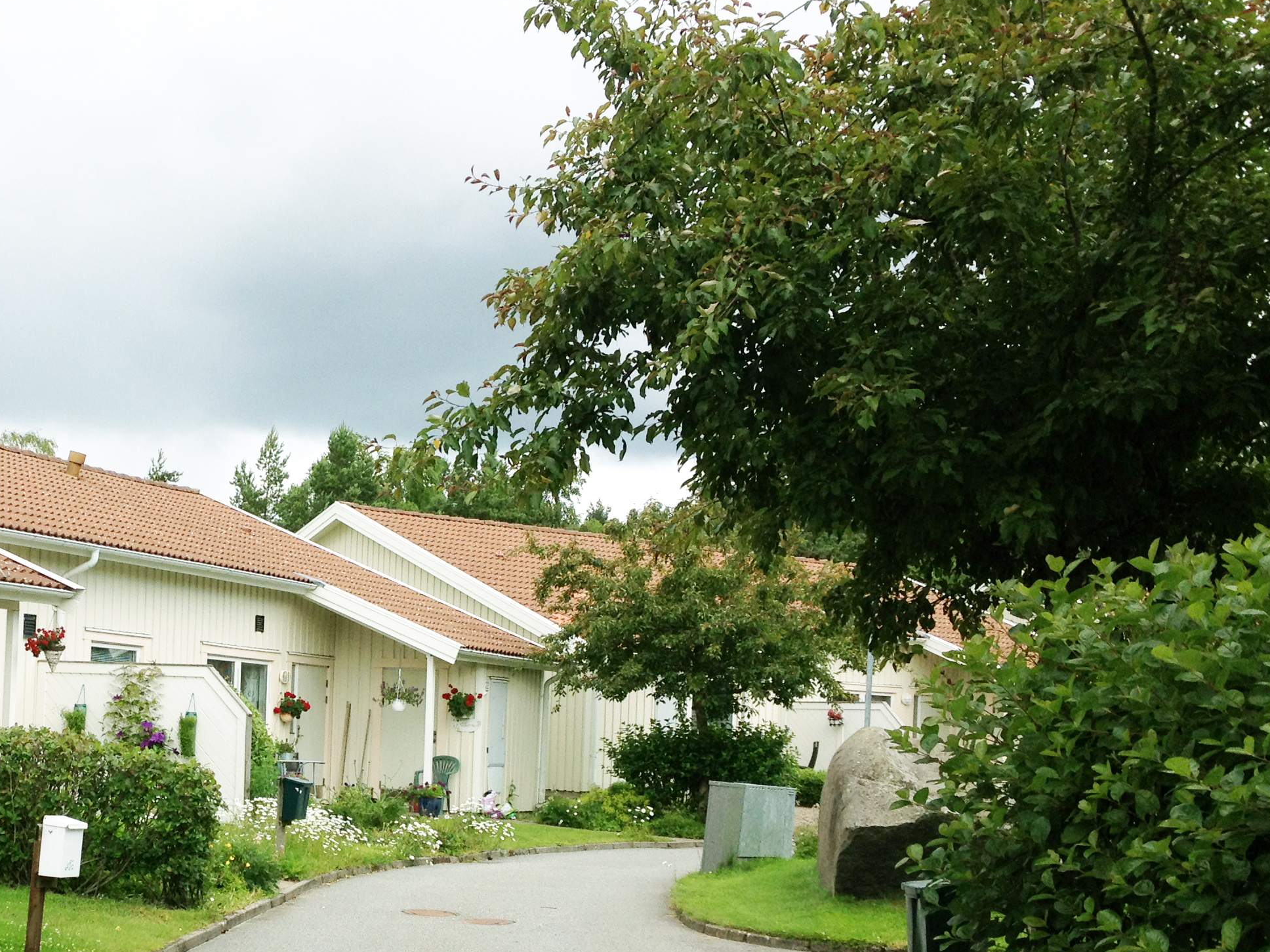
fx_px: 2165
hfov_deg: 31.7
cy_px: 709
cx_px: 225
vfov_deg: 24.6
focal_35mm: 59
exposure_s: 1/736
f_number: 2.4
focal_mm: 4.28
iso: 50
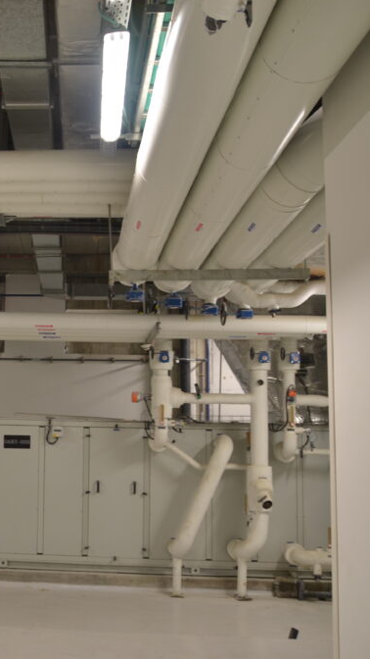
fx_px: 750
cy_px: 328
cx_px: -25
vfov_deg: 47.4
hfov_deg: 25.9
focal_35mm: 43
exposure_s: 1/10
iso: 125
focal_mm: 18
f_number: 3.5
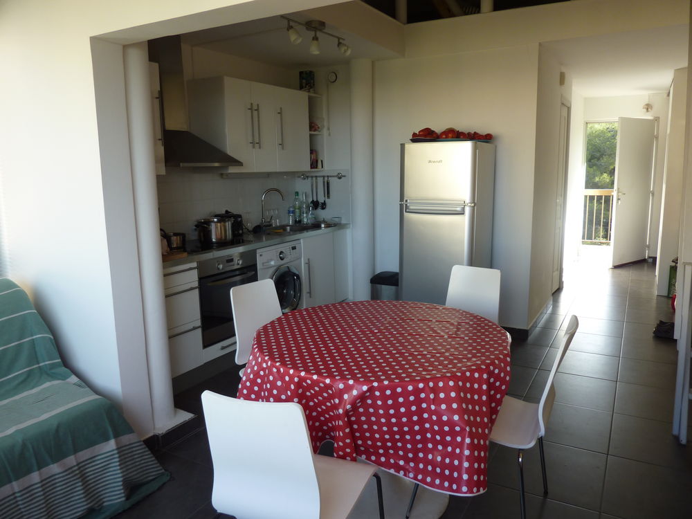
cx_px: 346
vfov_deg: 54.9
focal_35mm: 25
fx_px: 500
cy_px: 260
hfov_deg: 69.4
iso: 80
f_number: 3.3
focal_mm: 4.1
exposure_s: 1/60
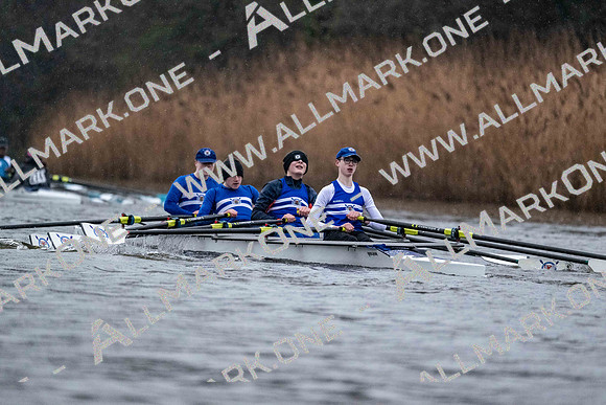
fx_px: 6735
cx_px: 303
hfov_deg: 5.2
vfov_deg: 3.4
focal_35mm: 400
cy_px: 202
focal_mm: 400
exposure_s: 1/1600
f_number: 4.5
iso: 8000
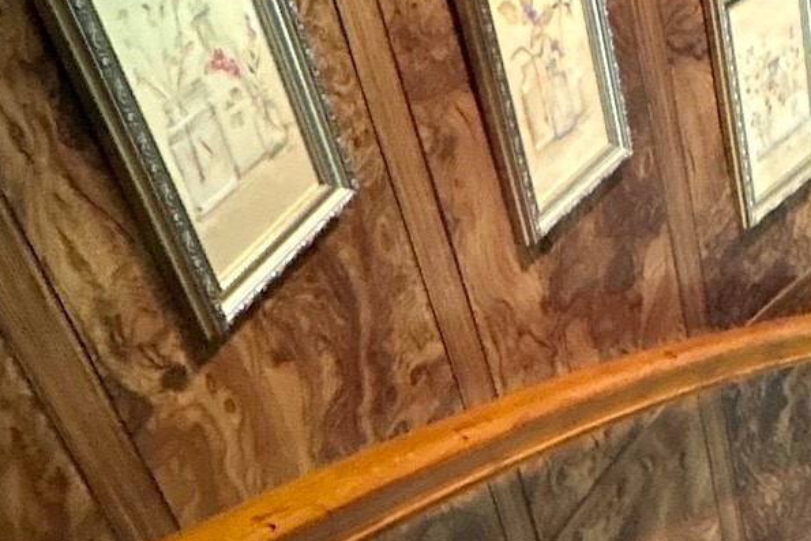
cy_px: 702
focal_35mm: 47
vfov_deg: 24.9
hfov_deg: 31.8
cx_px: 1059
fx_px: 1059
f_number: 2.2
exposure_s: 1/30
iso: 800
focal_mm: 2.22
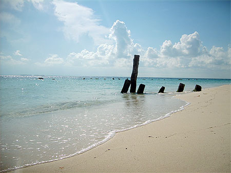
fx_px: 234
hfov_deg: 52.6
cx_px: 116
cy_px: 86
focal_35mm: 35
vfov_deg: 40.7
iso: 50
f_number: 7.1
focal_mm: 5.8
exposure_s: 1/750
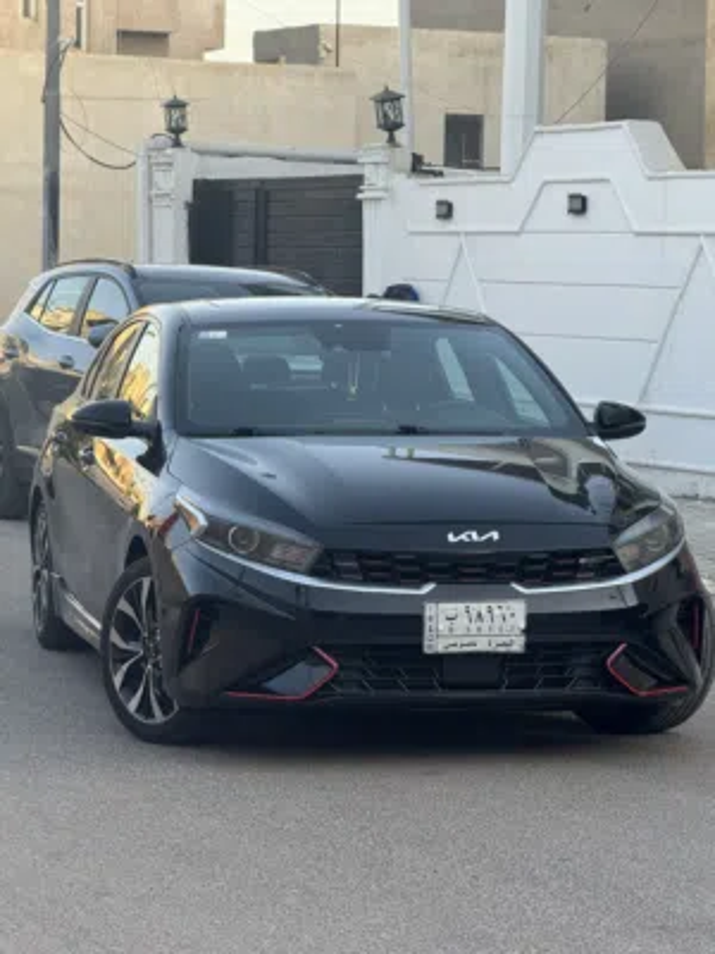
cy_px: 477
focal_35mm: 120
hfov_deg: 12.3
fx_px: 3305
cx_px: 358
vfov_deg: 16.4
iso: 50
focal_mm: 15.66
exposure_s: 1/181
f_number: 2.8
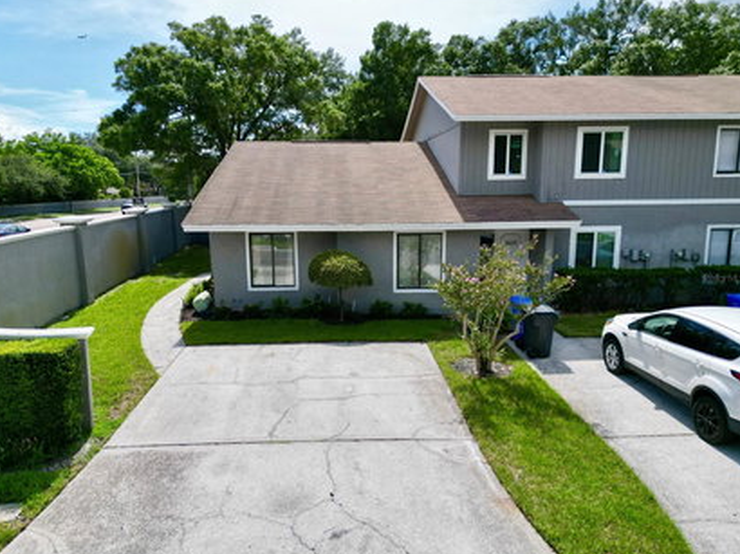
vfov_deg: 54.8
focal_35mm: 25
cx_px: 362
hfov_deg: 69.4
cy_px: 278
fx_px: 534
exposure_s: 1/3200
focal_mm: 6.72
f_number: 1.7
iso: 110
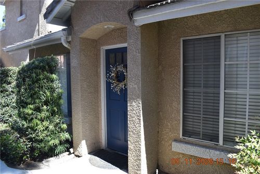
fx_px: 195
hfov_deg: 67.4
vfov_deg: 48.0
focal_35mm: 27
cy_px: 87
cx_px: 130
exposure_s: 1/250
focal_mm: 18
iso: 250
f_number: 5.6
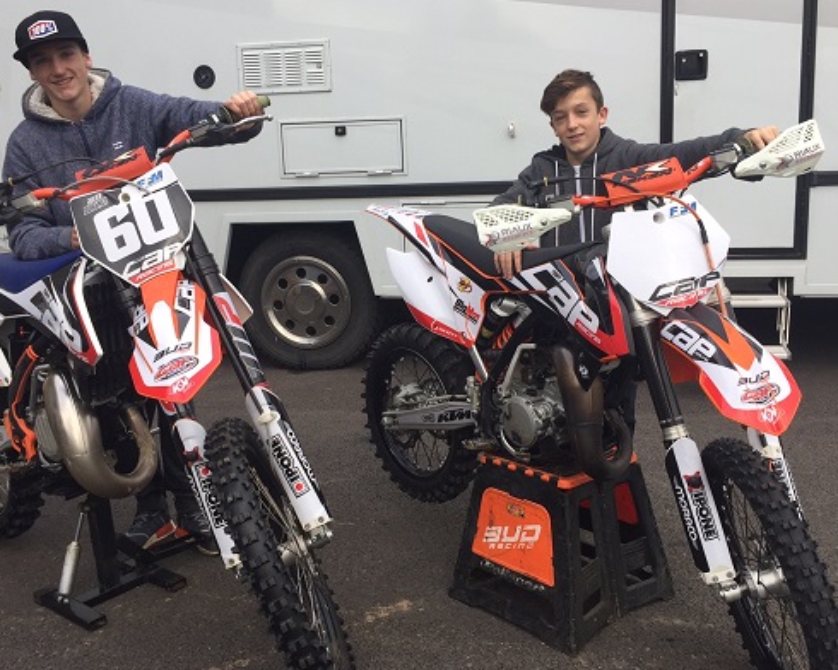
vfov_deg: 40.1
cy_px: 330
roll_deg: +2.0
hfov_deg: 49.1
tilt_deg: -11.8
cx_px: 429
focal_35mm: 37
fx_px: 918
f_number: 2.2
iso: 32
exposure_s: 1/267
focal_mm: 4.15
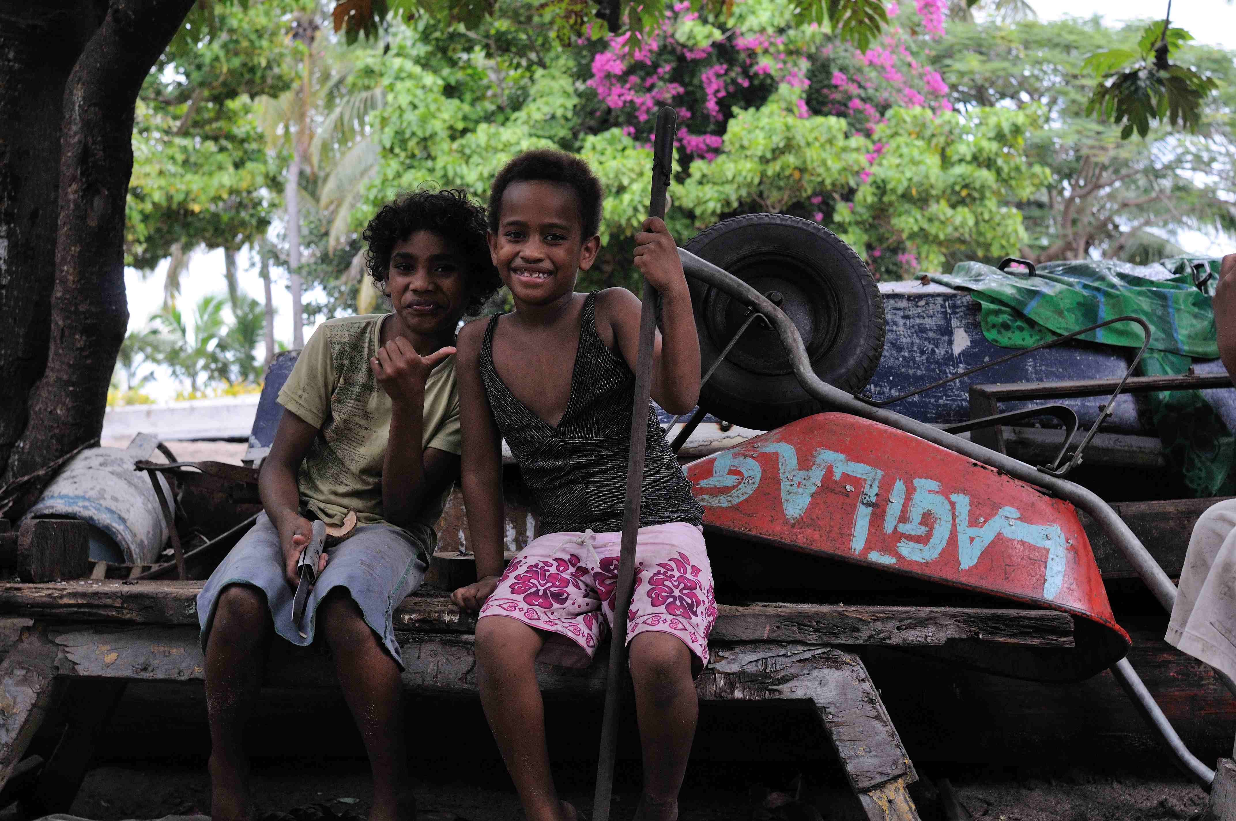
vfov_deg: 25.7
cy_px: 410
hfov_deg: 37.9
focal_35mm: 52
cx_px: 618
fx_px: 1800
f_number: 5.6
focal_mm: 35
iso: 500
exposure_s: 1/80
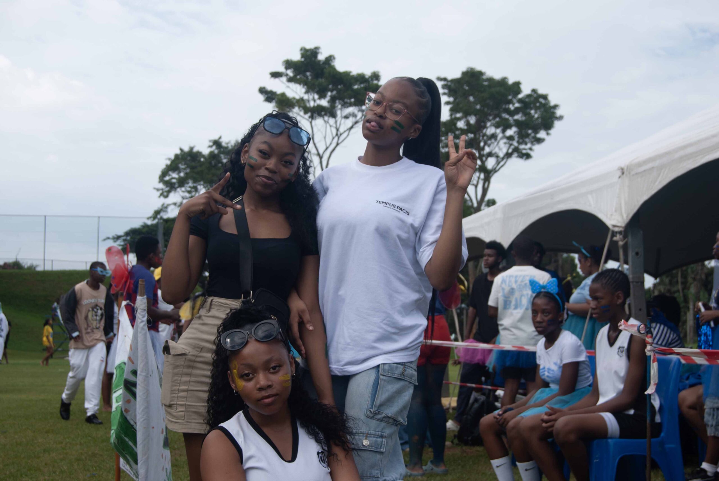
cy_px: 240
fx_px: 1200
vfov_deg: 22.7
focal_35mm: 60
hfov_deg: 33.4
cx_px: 360
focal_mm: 40
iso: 100
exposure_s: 1/250
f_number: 8
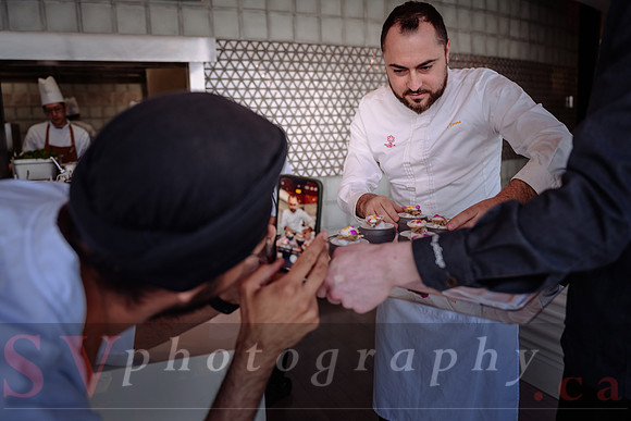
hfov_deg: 61.6
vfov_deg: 43.4
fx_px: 528
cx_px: 334
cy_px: 198
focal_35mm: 30
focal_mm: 28.5
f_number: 2.8
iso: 64
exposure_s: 1/100
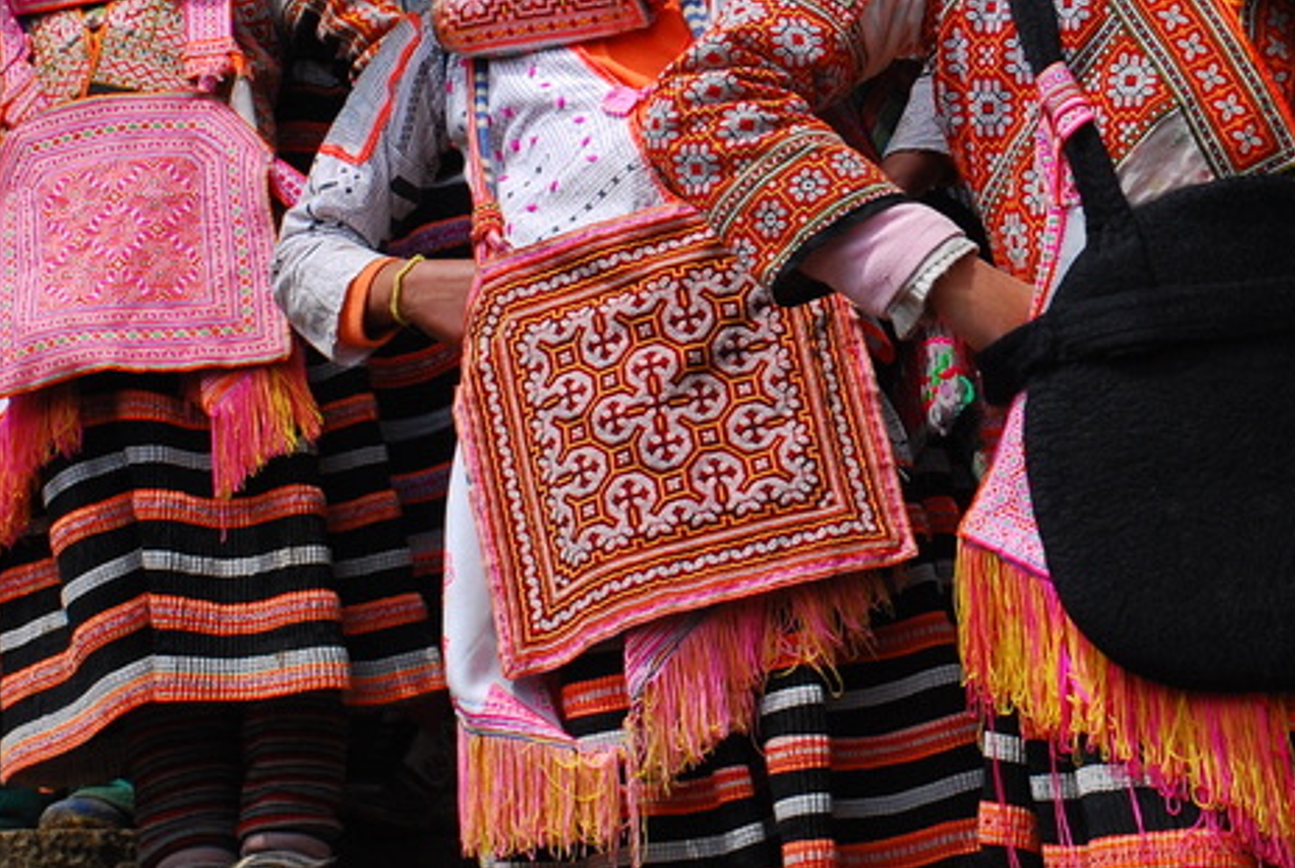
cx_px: 1171
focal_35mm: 168
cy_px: 29
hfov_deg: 12.1
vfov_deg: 8.2
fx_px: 6053
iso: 320
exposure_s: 1/1600
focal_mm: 48
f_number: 4.8
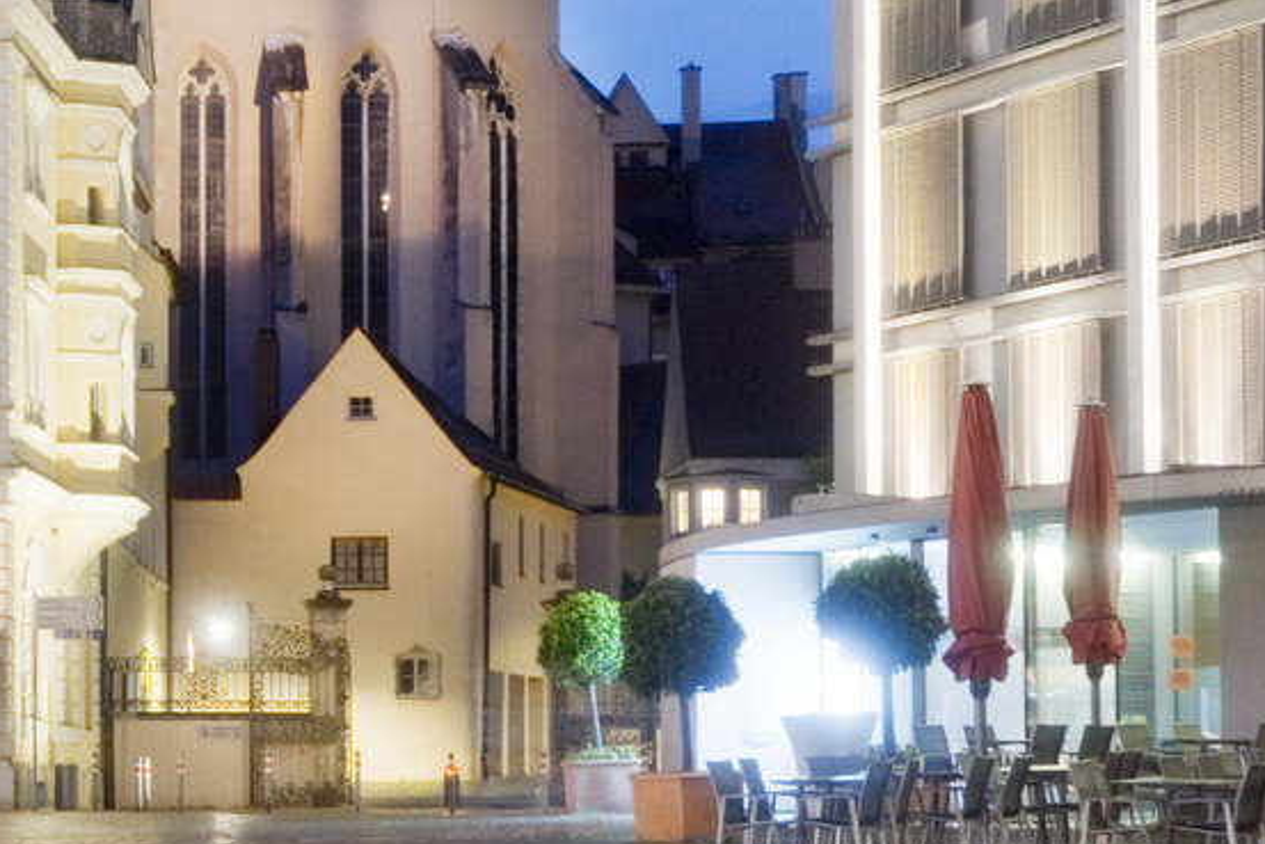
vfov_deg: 11.7
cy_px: -532
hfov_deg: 16.9
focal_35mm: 111
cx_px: -575
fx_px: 3901
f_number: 8
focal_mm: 32
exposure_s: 2
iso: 400
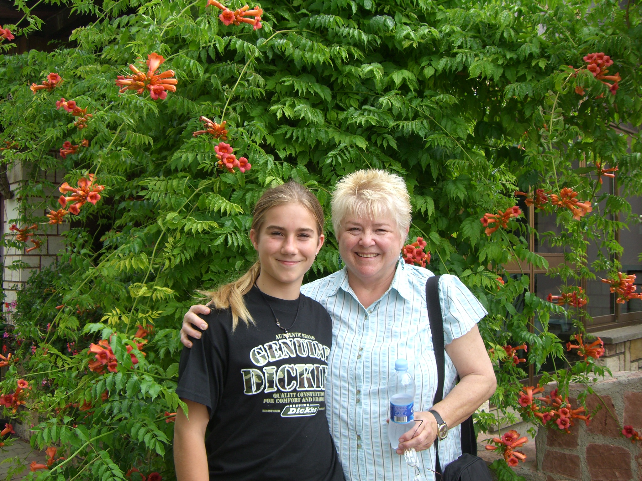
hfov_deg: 49.0
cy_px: 240
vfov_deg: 37.7
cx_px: 321
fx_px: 705
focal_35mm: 38
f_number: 2.7
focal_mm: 6.2
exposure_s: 1/250
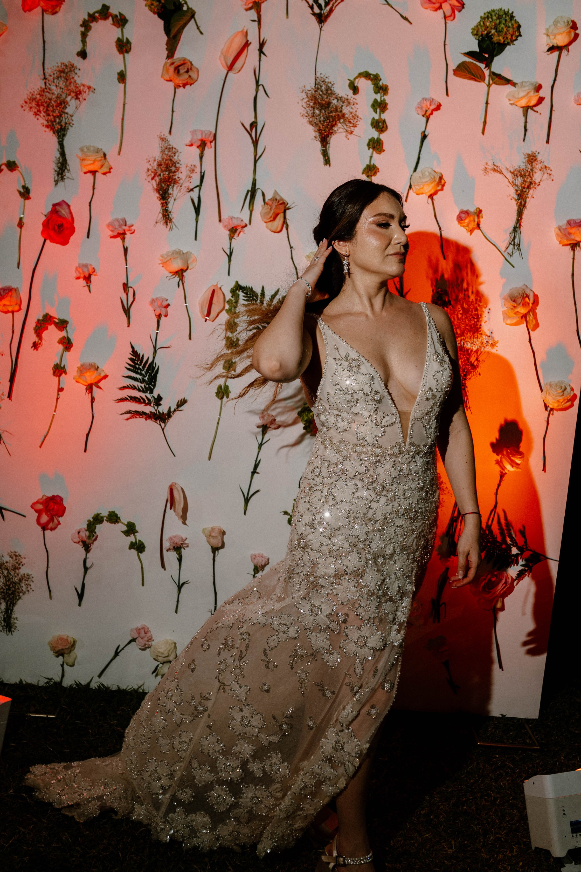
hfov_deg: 33.4
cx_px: 310
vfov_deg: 48.4
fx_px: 968
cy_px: 481
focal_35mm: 40
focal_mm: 35
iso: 400
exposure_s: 1/160
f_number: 3.5
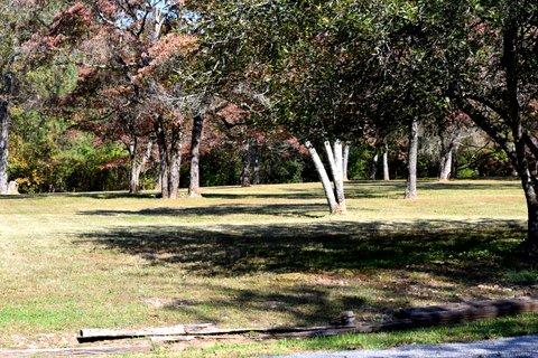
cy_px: 179
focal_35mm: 82
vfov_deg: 16.6
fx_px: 1233
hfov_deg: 24.6
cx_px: 269
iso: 250
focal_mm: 55
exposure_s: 1/250
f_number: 8
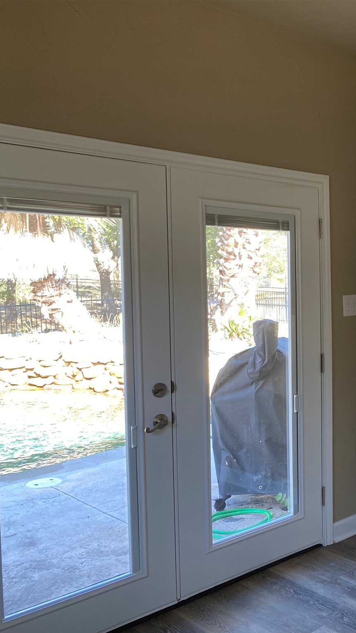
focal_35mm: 38
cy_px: 318
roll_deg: -0.4
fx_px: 638
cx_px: 394
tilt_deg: -2.6
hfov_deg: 28.3
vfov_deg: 52.8
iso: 100
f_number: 1.8
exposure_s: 1/121
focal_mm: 4.25
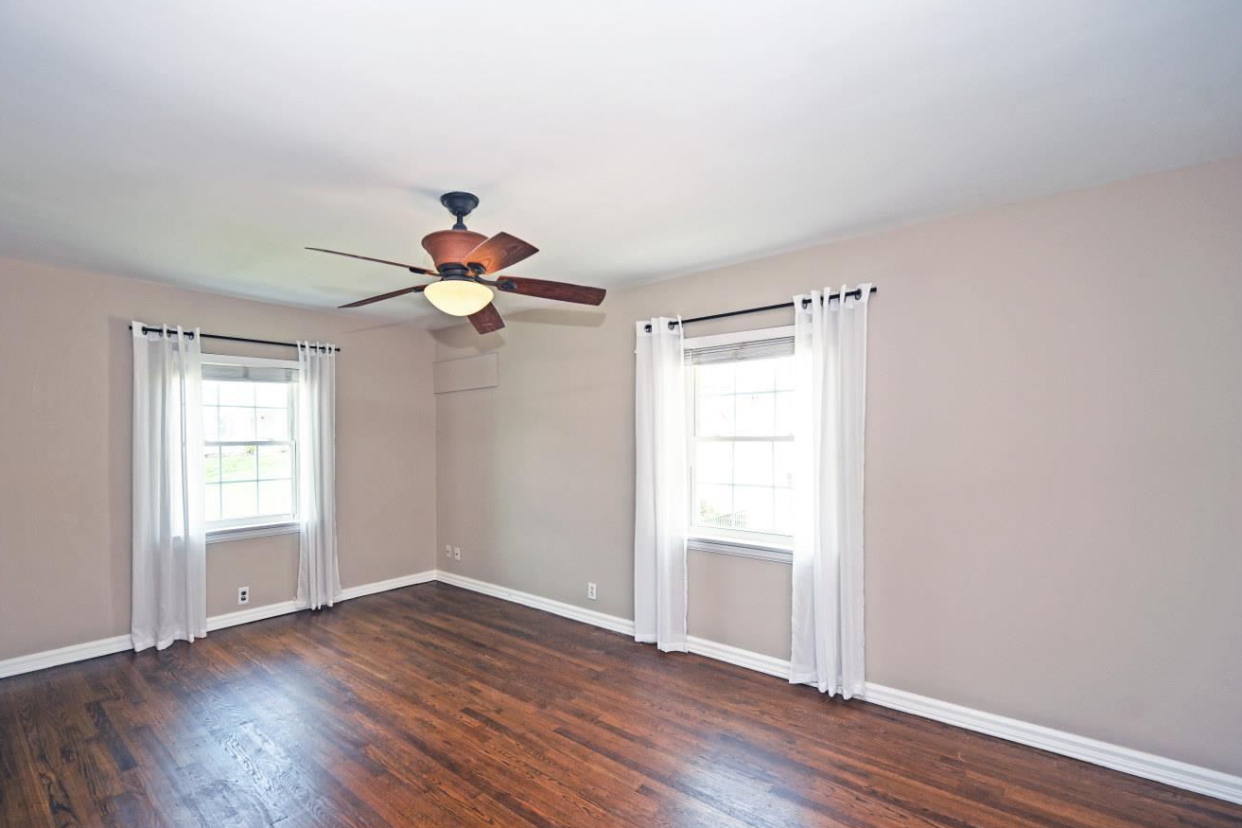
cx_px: 552
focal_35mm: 16
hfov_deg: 96.4
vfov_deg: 73.6
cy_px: 441
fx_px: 552
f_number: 4.5
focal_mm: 14
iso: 200
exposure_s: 1/80
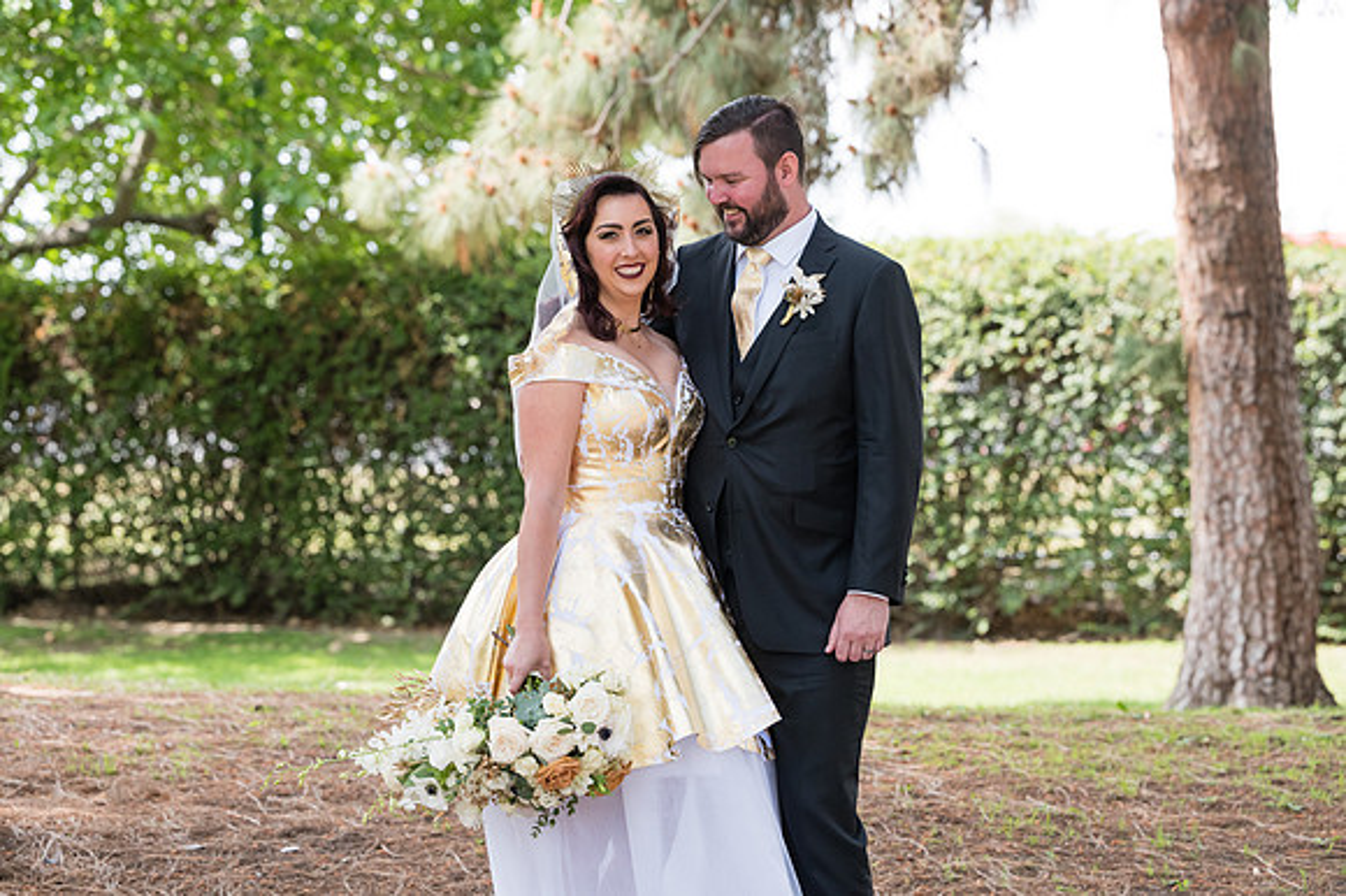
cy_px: 448
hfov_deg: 20.2
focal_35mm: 101
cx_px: 673
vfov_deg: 13.5
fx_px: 3774
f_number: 4.5
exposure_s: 1/640
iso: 500
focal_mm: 101
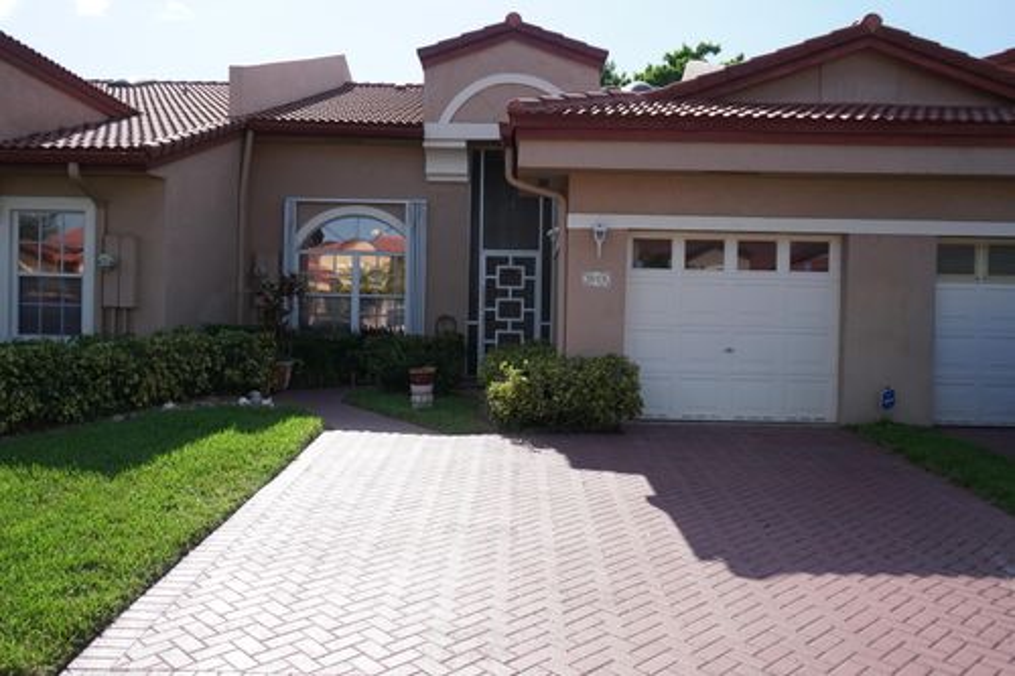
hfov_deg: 61.9
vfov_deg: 43.6
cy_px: 338
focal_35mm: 30
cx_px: 508
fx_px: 846
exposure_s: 1/2500
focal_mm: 30
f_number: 3.5
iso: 320
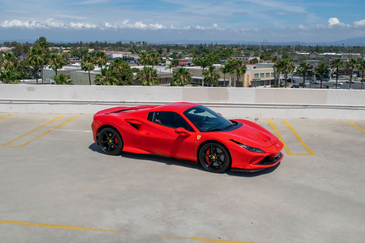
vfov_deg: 34.2
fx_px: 395
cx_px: 182
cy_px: 122
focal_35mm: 39
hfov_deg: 49.5
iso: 400
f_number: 8
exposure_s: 1/2000
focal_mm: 26
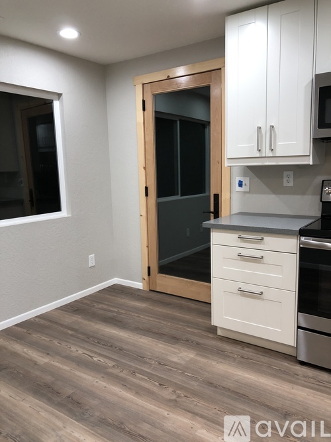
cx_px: 166
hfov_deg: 49.7
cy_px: 221
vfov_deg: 63.5
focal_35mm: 28
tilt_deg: -7.9
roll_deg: +1.9
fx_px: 357
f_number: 1.8
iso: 40
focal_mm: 4
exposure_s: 1/30
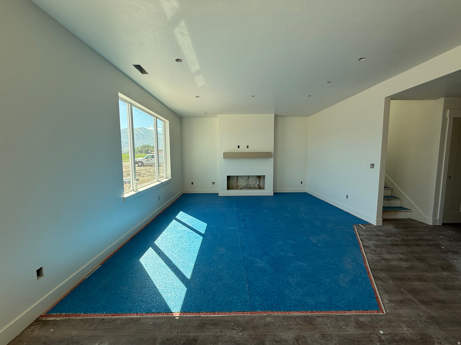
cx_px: 230
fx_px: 186
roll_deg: +0.4
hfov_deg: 102.1
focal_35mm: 14
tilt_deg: -4.9
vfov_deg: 85.7
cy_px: 172
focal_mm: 2.22
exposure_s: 1/416
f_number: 2.2
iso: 64
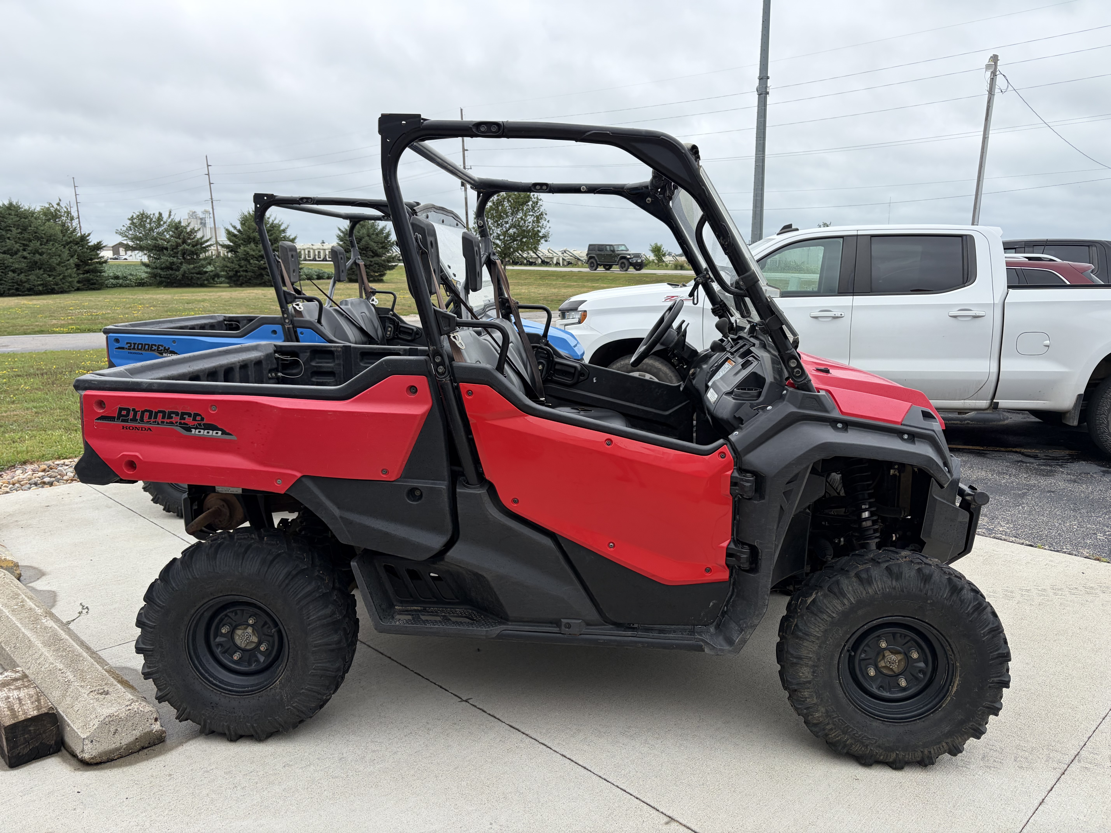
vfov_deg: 53.1
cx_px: 556
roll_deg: -0.2
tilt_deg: -11.0
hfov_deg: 67.3
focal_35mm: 26
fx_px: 834
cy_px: 416
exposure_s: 1/1016
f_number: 1.6
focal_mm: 5.96
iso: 50
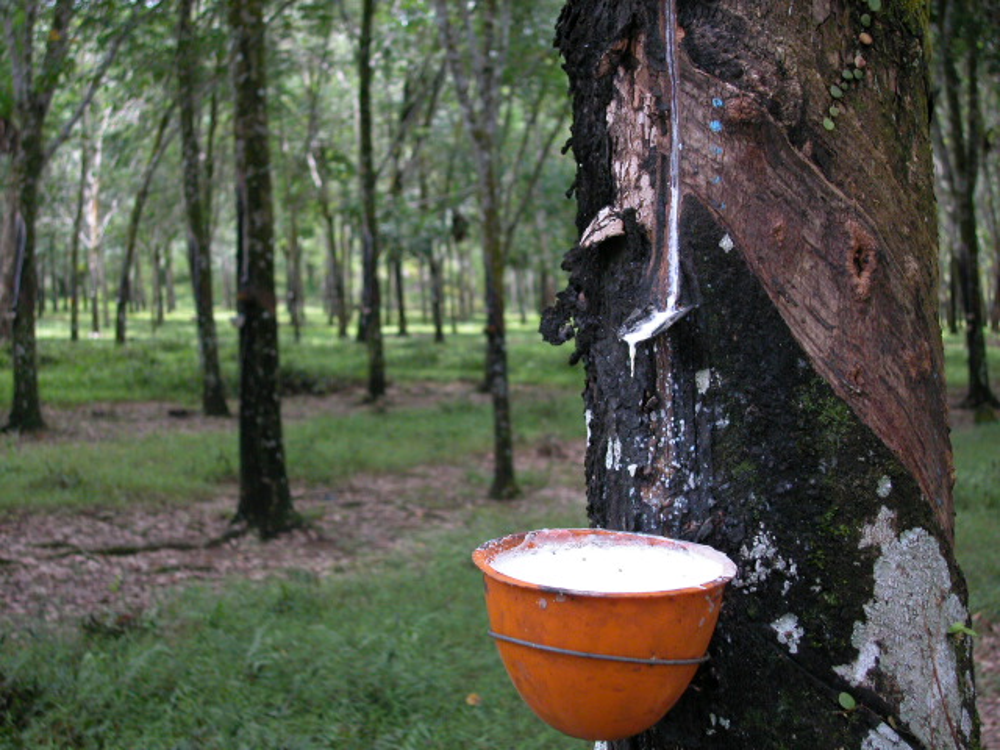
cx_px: 500
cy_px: 375
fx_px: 1416
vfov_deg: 29.7
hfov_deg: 38.9
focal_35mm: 49
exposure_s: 1/236
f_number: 3.4
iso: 200
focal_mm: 12.4
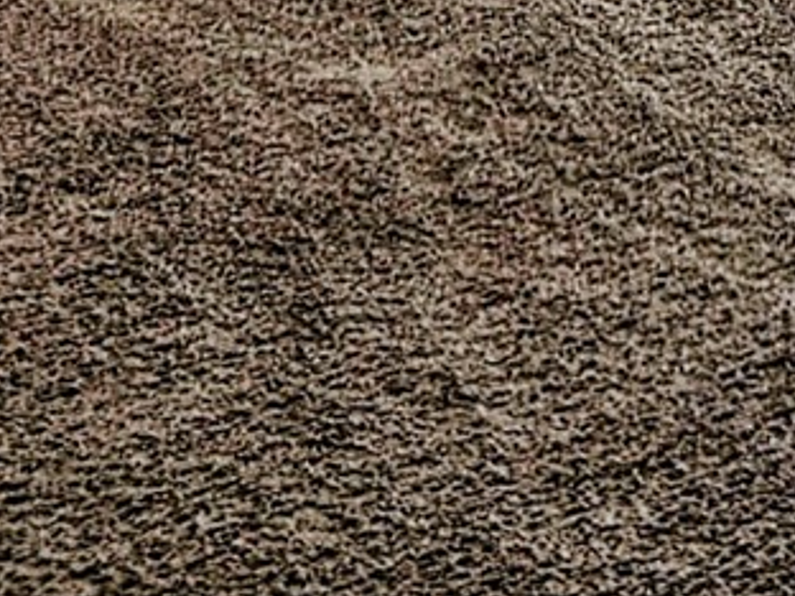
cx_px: 1136
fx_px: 3468
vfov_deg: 8.5
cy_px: -1089
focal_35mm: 151
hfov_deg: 12.5
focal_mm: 5.4
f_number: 1.8
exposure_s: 1/180
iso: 32
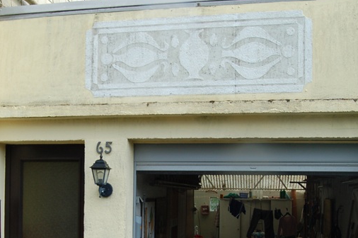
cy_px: 193
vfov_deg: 27.4
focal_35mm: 48
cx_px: 123
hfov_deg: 40.7
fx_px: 477
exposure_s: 1/200
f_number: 8
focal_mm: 18
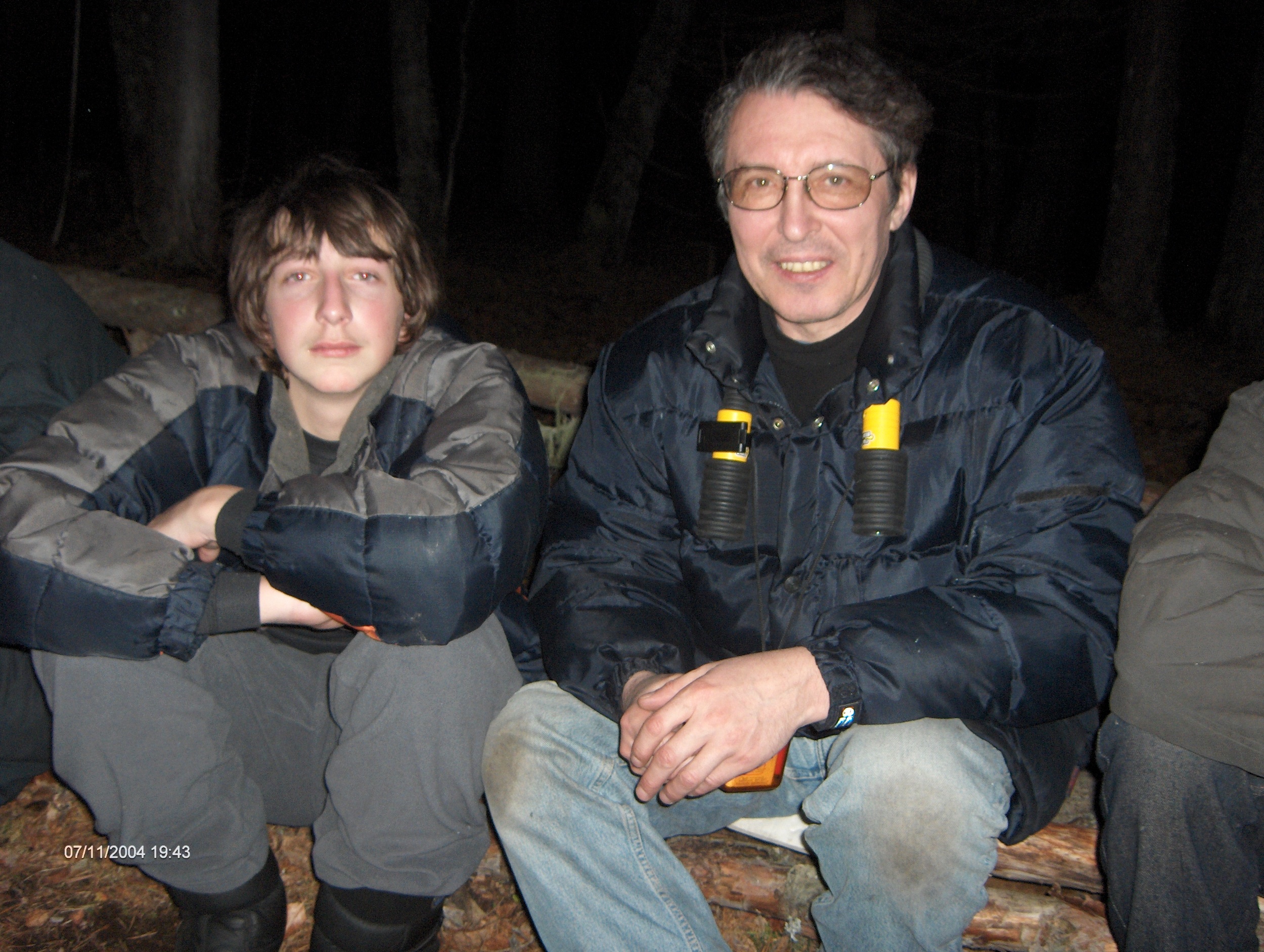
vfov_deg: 36.9
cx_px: 632
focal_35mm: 39
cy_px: 476
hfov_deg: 47.8
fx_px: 1426
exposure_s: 1/60
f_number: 2.8
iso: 100
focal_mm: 8
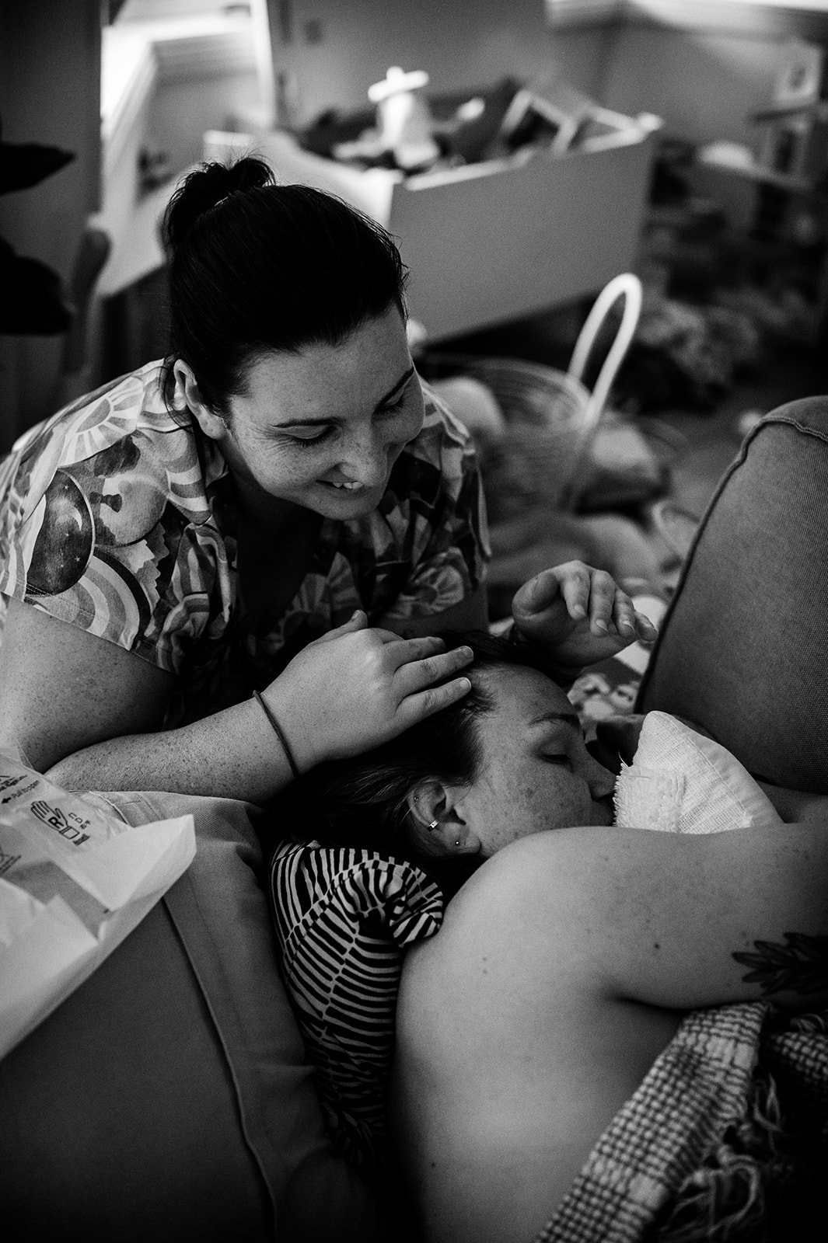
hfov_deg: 27.0
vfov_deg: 39.6
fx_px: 1727
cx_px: 414
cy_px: 622
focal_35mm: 50
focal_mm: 50
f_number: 2.8
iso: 5000
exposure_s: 1/250
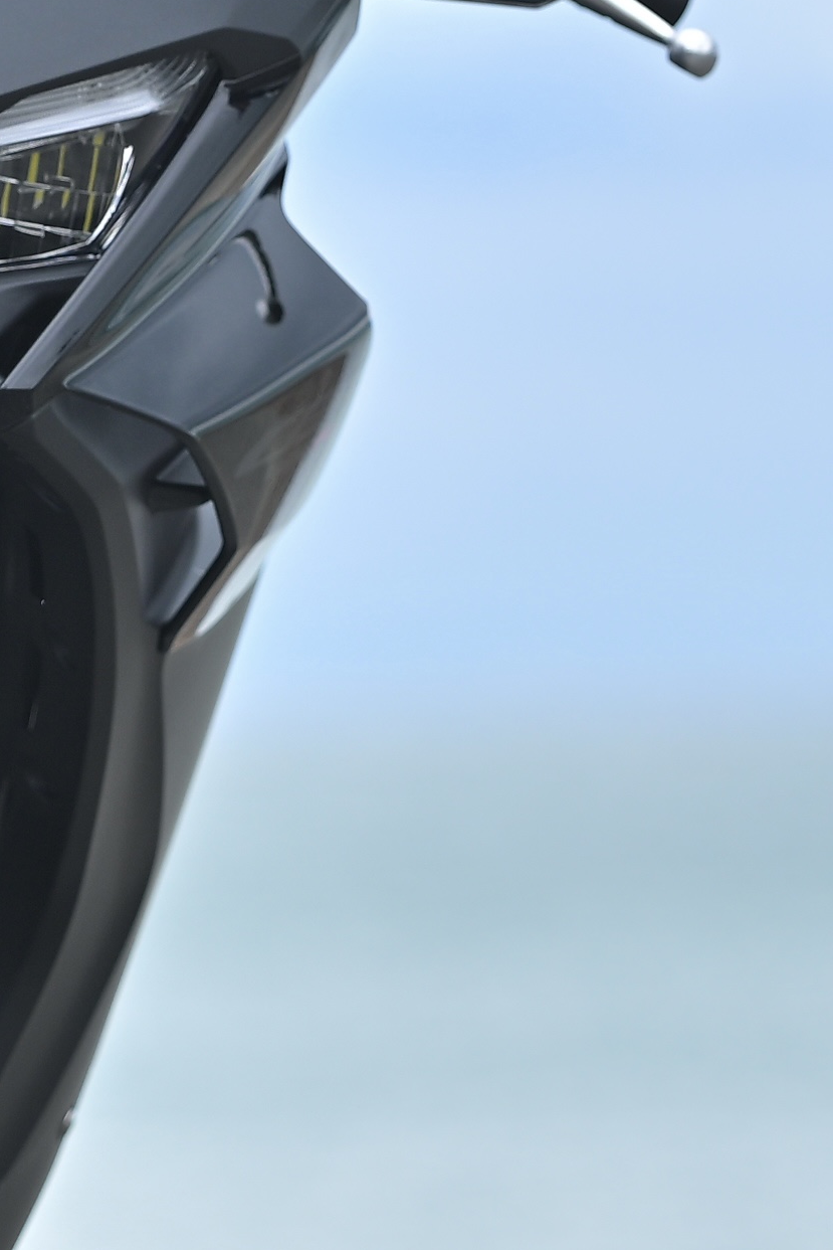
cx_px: -259
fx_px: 14399
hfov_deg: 3.3
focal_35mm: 415
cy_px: 572
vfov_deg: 5.0
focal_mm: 125
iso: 80
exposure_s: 1/800
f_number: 3.5
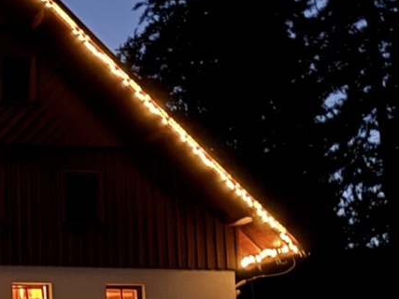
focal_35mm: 90
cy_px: 195
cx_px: -348
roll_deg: -2.0
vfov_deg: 16.4
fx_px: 1037
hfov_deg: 17.2
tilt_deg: +7.0
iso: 4000
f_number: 1.78
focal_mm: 6.76
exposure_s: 1/2
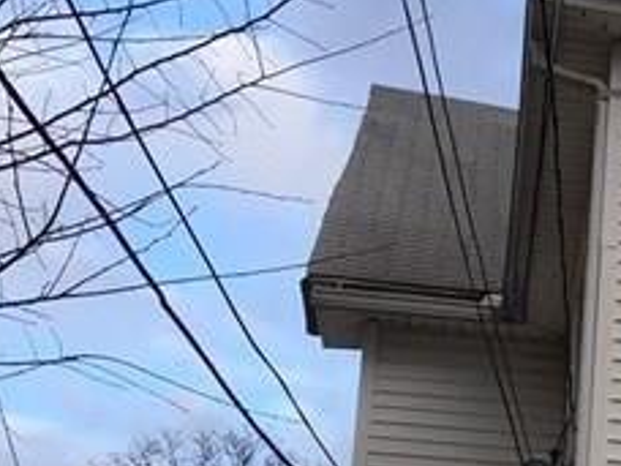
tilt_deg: +16.6
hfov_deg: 13.3
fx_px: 2332
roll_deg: -0.6
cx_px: 1196
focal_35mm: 130
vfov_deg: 10.9
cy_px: 714
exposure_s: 1/309
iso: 32
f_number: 2.2
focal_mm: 4.15
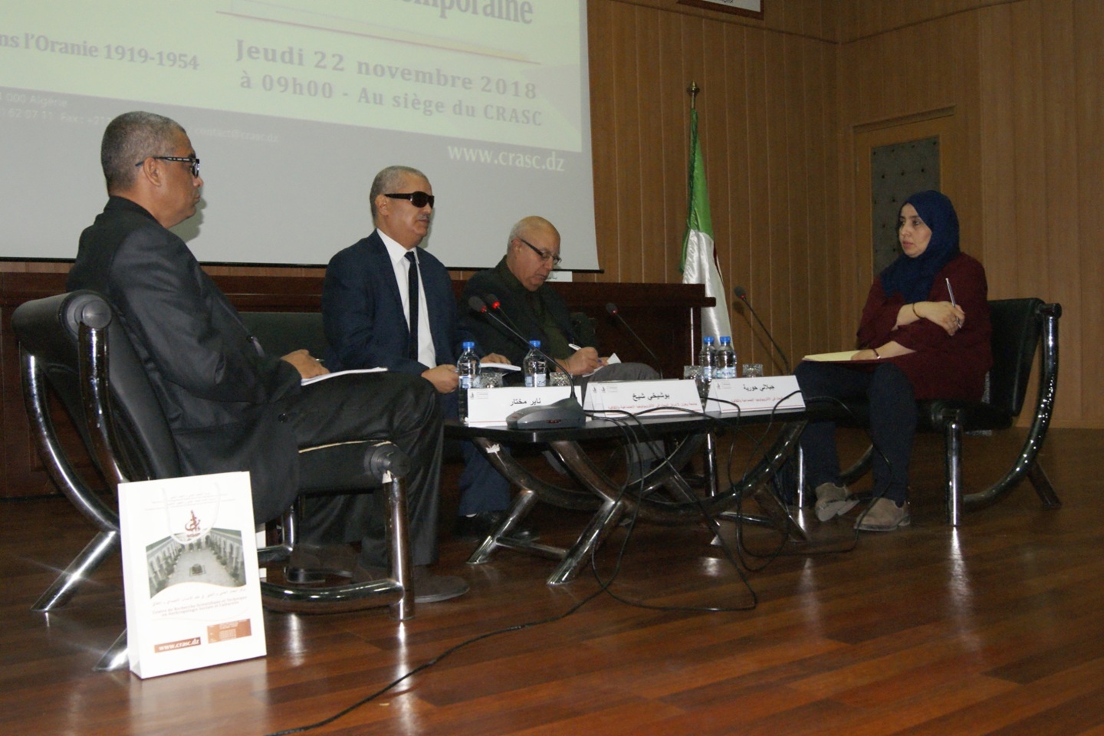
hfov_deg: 53.1
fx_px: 1104
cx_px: 552
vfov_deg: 36.9
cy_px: 368
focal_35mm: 36
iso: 1600
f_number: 5.6
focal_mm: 24
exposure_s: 1/60
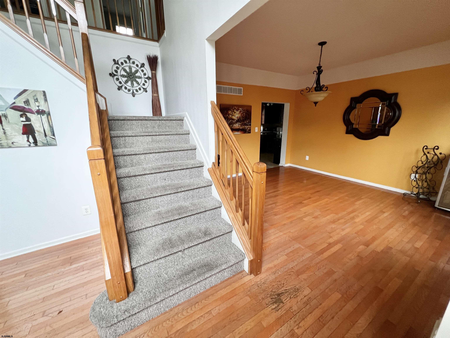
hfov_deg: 106.2
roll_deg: +0.2
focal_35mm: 13
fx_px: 169
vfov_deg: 89.9
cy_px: 169
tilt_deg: -14.8
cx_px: 225
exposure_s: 1/95
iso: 250
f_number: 1.8
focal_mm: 1.57
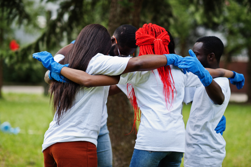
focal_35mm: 85
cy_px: 84
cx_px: 126
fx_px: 592
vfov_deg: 16.1
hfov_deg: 23.9
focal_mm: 85
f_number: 2.2
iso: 200
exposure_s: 1/640
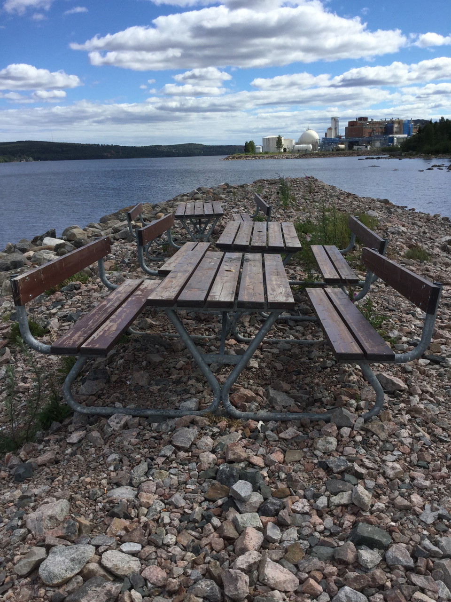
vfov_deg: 58.4
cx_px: 226
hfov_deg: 45.4
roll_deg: +1.5
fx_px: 539
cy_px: 301
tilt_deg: -14.0
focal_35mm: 31
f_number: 2.4
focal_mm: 3.3
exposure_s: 1/1773
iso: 25
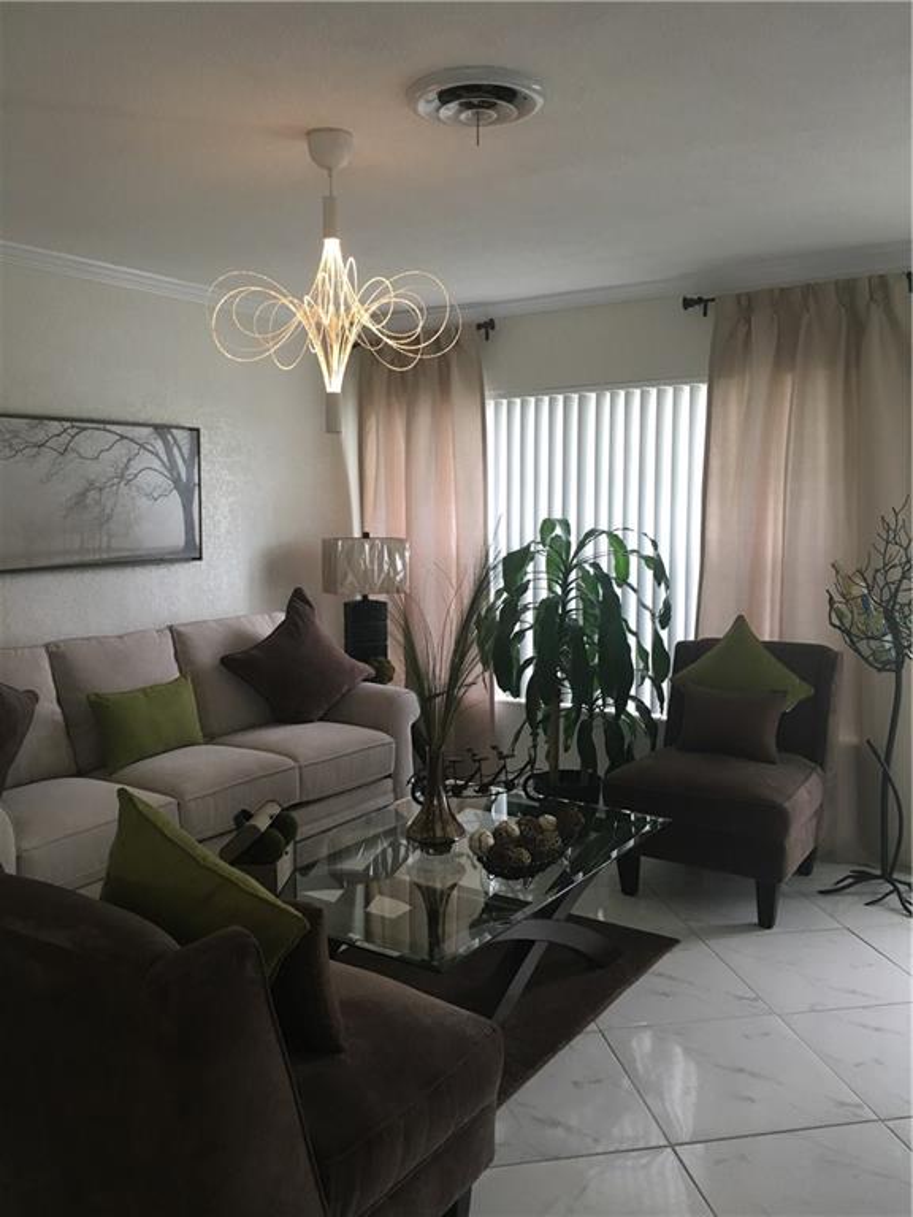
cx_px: 456
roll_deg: -0.2
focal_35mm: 29
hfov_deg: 48.2
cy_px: 608
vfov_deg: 61.7
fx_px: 1020
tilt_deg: -4.9
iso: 125
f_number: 2.2
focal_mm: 4.15
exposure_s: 1/33
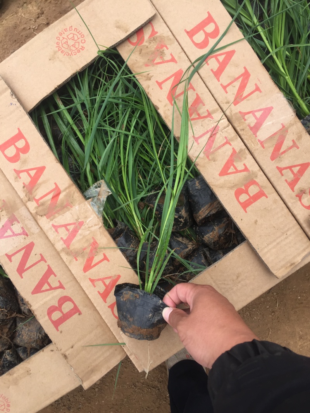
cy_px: 206
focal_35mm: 29
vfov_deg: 61.7
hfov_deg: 48.2
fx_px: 346
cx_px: 155
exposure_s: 1/449
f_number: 2.2
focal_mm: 4.15
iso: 32
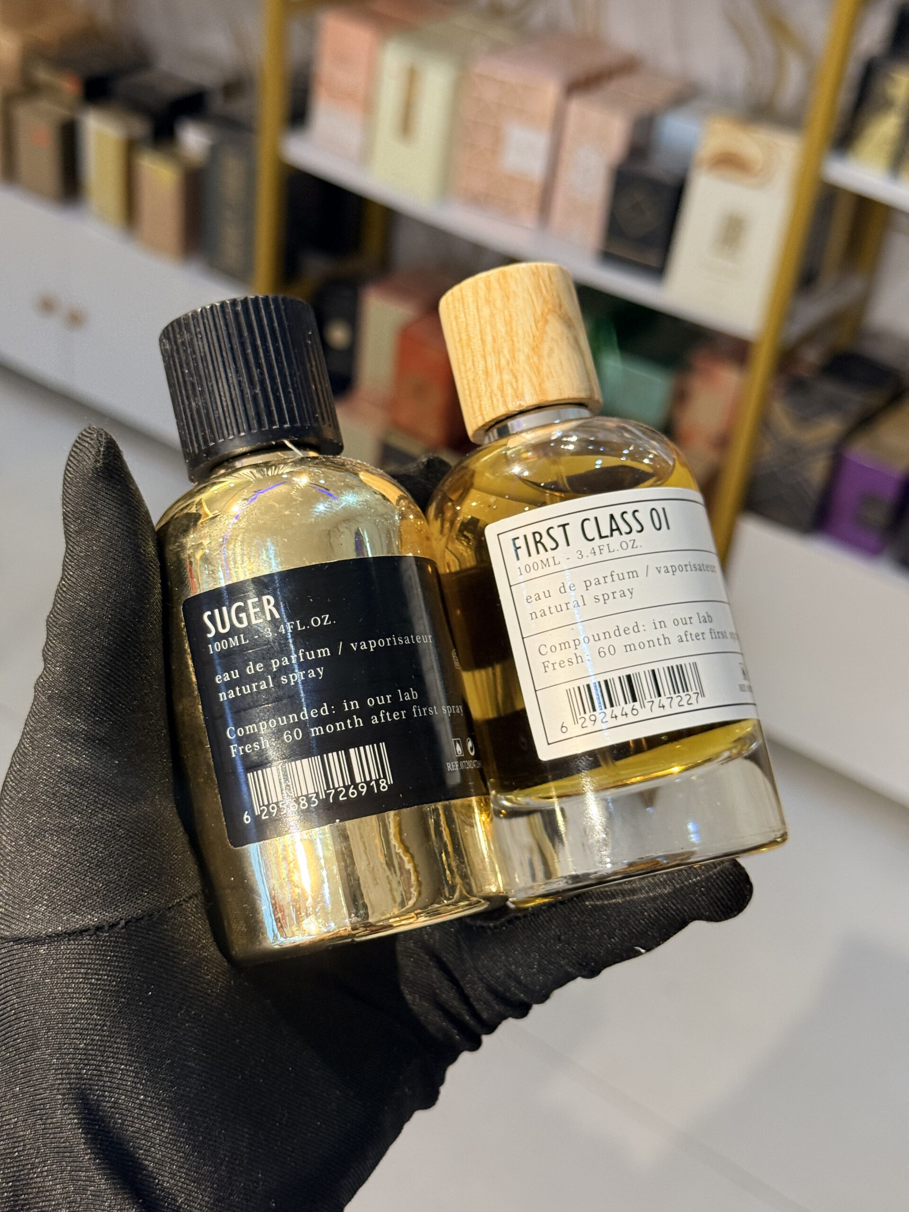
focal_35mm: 48
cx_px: 454
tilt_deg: -33.9
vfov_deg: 39.7
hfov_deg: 30.3
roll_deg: -8.8
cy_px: 606
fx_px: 1681
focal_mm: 6.76
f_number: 1.78
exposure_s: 1/50
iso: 160
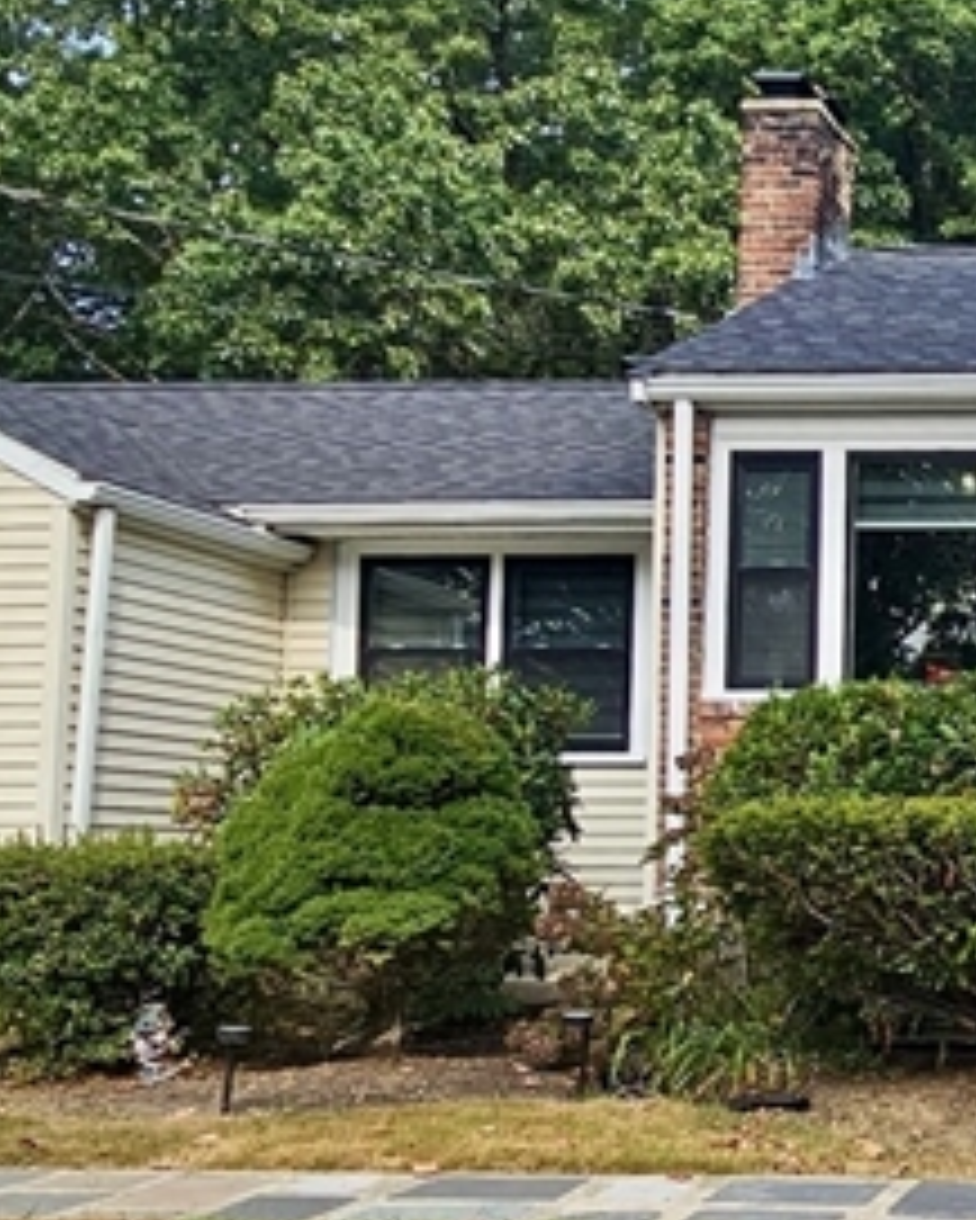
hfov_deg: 26.2
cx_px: 1304
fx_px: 1732
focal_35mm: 48
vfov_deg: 38.7
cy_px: 698
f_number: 2.2
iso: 50
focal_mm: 2.2
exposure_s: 1/927
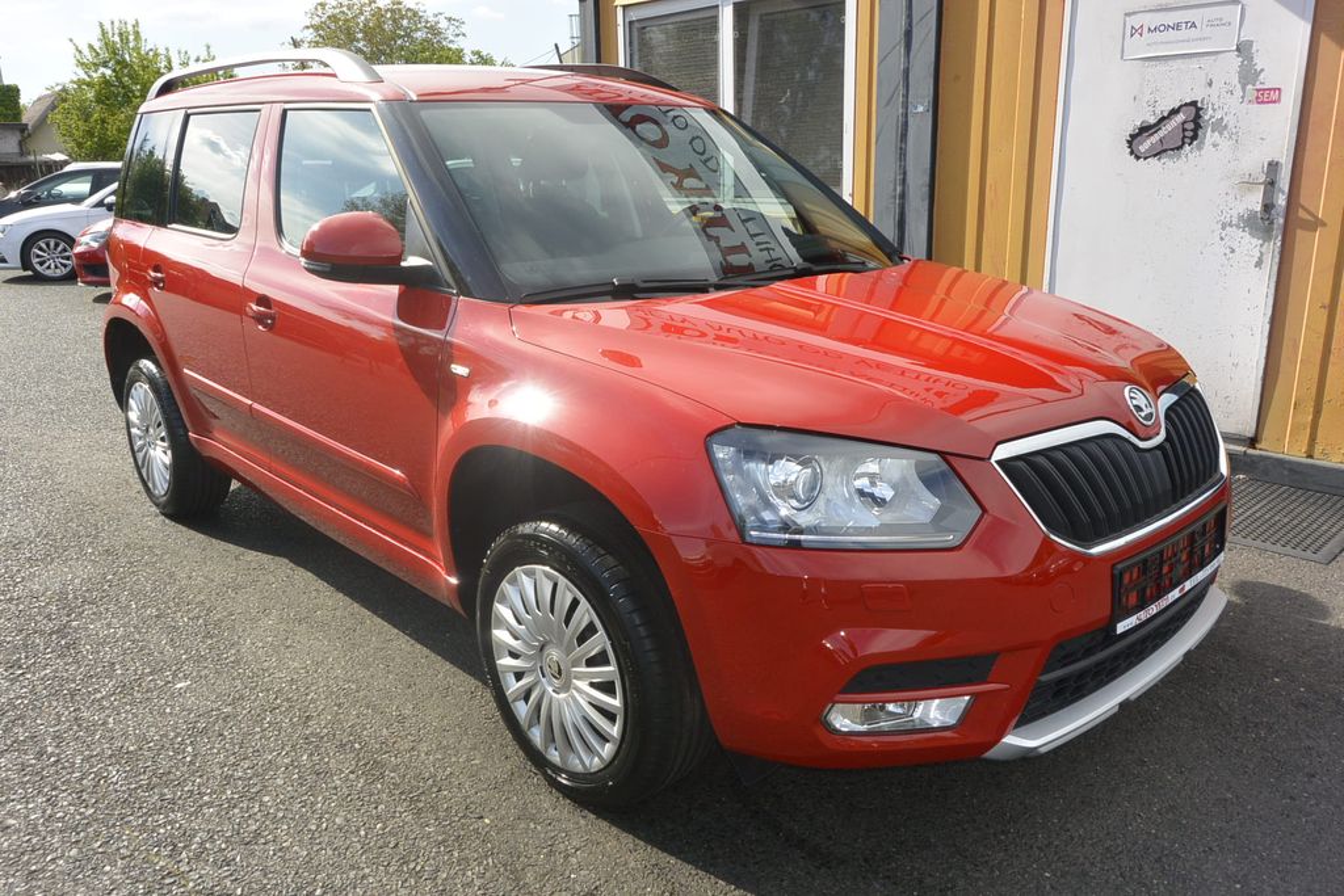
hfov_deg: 67.4
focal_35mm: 27
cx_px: 672
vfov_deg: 47.9
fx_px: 1008
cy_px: 448
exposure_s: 1/250
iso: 160
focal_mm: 10
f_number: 8
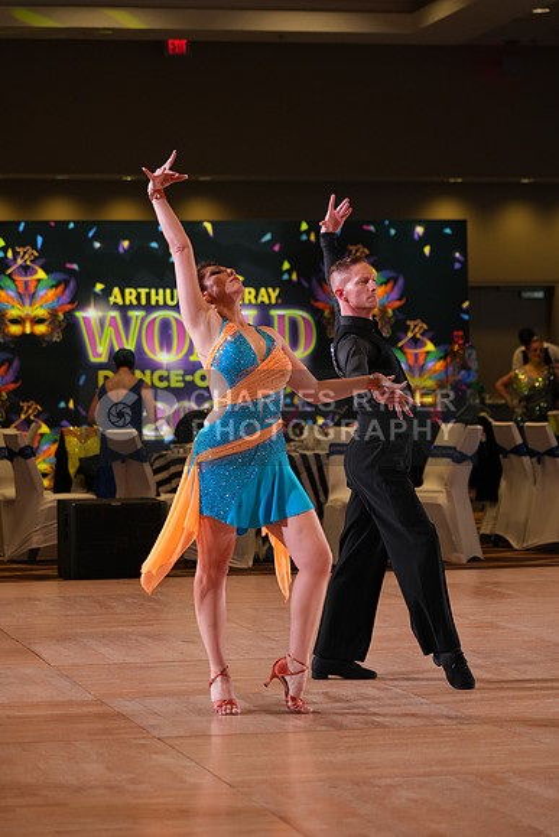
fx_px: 2444
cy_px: 418
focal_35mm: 105
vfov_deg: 19.5
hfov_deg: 13.0
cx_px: 280
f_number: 4
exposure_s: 1/400
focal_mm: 105
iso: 2000
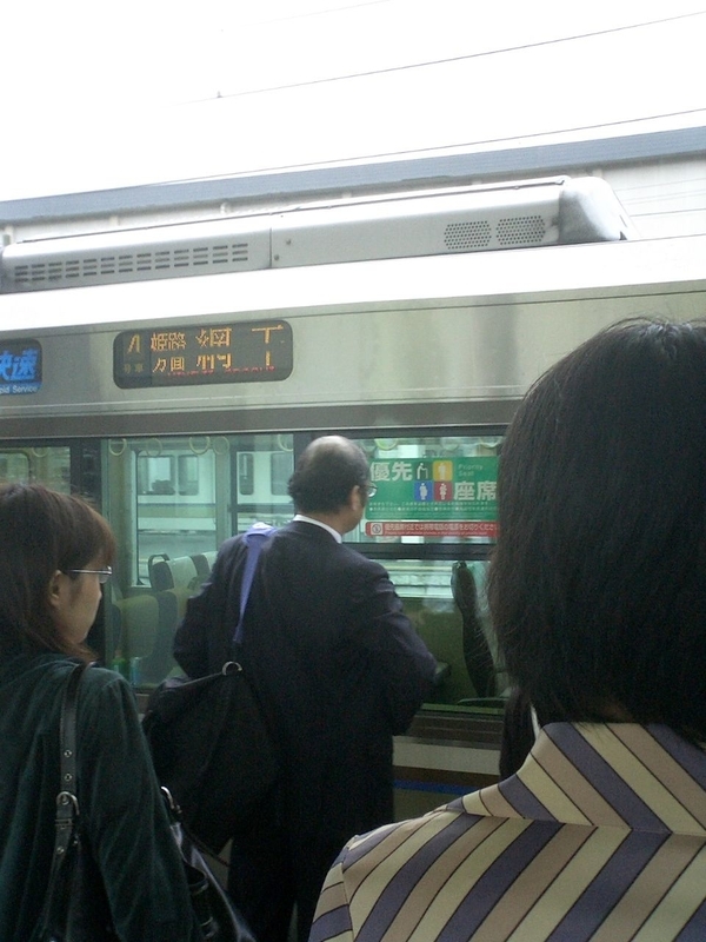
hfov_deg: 38.7
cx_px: 353
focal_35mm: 37
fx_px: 1006
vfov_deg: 50.1
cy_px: 471
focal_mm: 5.6
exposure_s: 1/100
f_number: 3.5
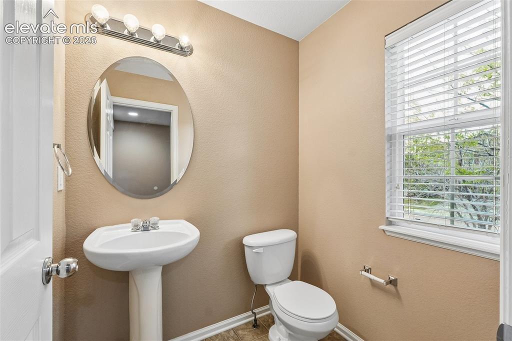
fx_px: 213
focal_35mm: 15
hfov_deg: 100.4
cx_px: 256
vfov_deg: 77.3
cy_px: 170
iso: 640
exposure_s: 1/15
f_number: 9
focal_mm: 10
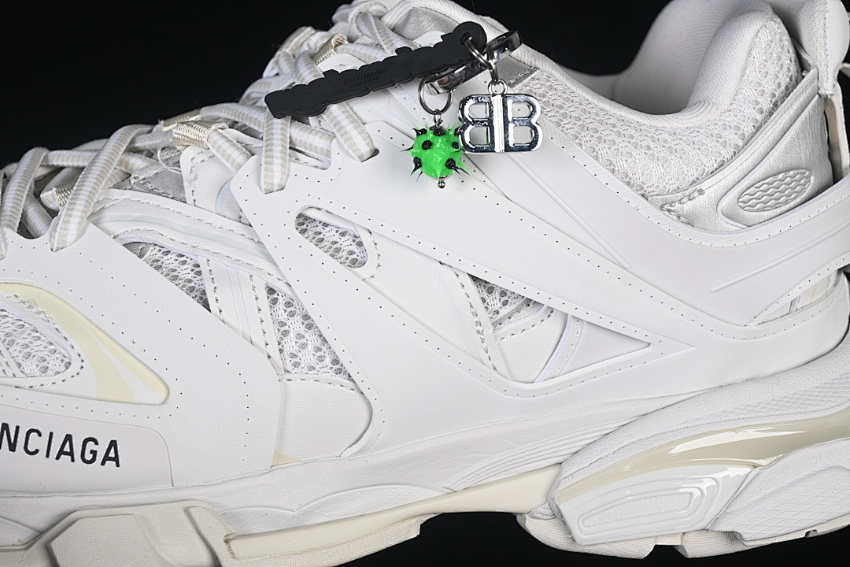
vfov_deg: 18.2
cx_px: 425
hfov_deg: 27.0
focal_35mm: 75
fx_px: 1771
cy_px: 284
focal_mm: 50
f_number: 7.1
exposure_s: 1/80
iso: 160
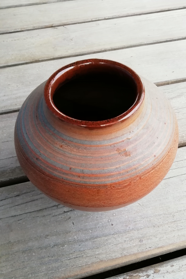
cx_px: 101
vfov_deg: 65.5
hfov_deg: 46.3
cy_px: 142
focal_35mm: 28
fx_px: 217
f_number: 2.2
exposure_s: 1/33.3
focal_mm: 3.21
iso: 100
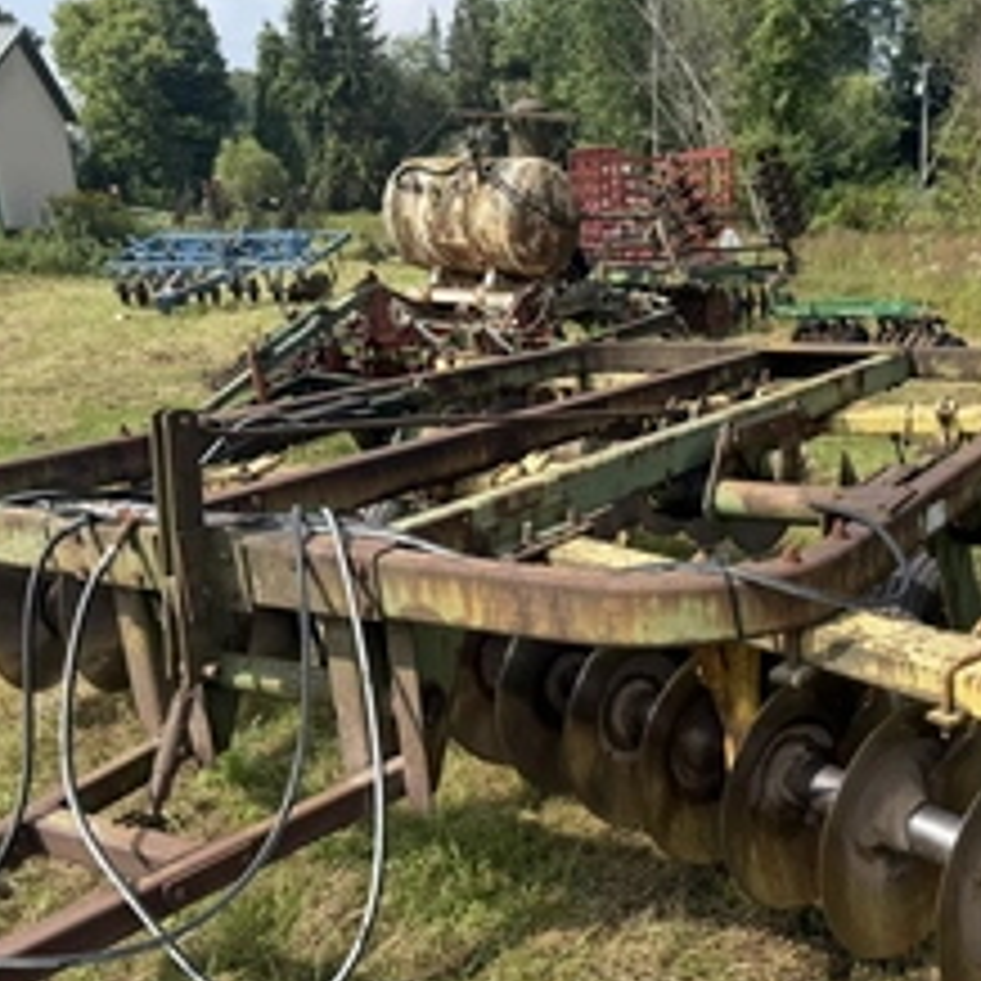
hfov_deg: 41.3
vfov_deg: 42.3
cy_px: 644
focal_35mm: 39
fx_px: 1250
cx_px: 760
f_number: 1.78
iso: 80
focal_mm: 6.76
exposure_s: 1/2445
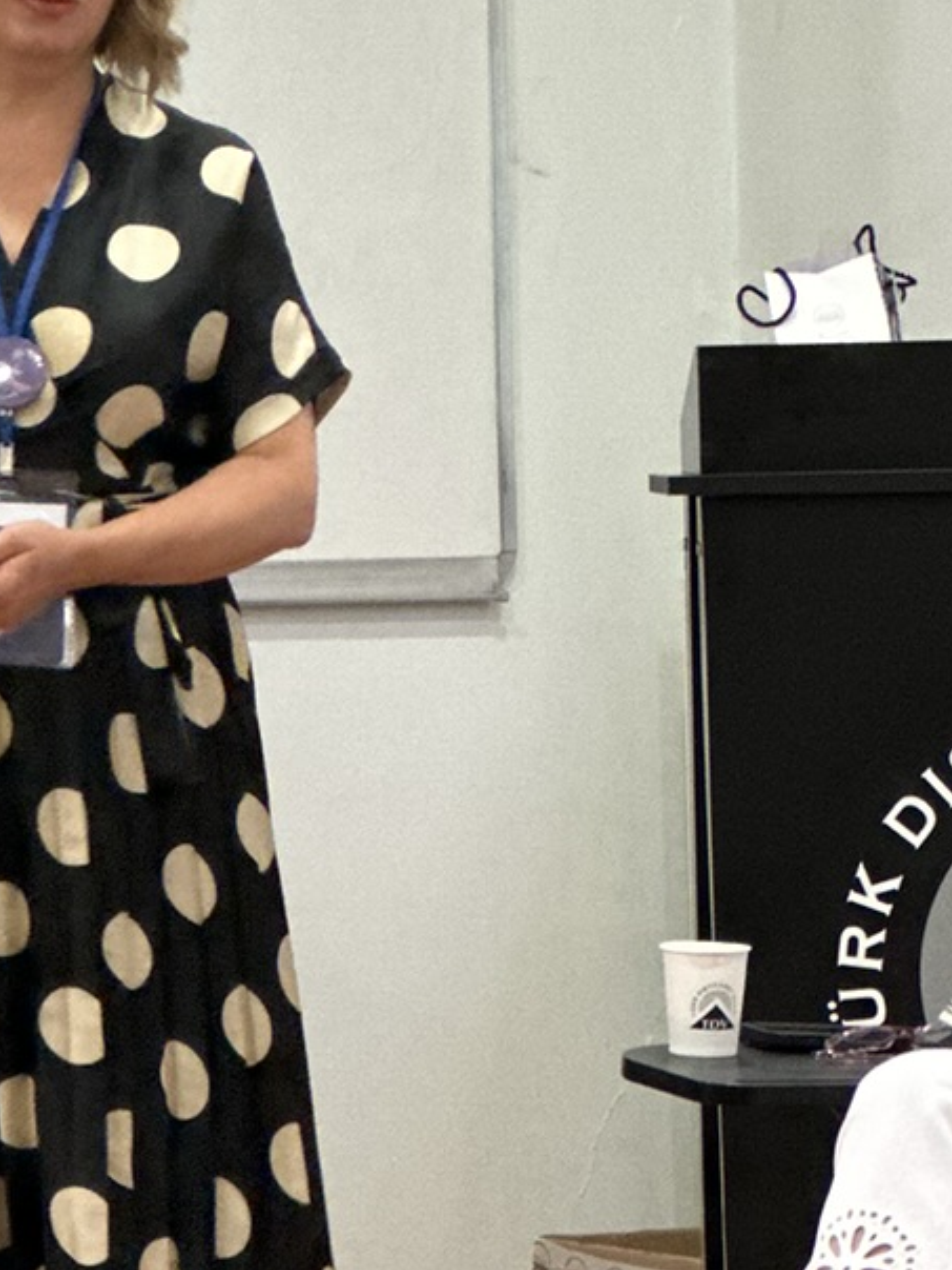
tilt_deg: +3.4
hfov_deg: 5.7
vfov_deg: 7.6
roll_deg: +0.3
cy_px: 95
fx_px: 9571
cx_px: -313
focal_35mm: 261
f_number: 2.8
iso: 320
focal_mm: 9
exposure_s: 1/33
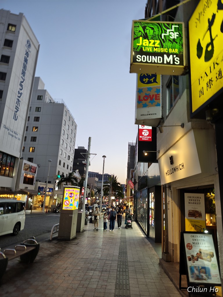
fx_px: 198
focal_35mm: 23
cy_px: 148
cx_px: 112
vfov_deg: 73.9
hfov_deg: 58.9
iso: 640
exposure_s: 1/60
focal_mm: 6.07
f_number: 1.7
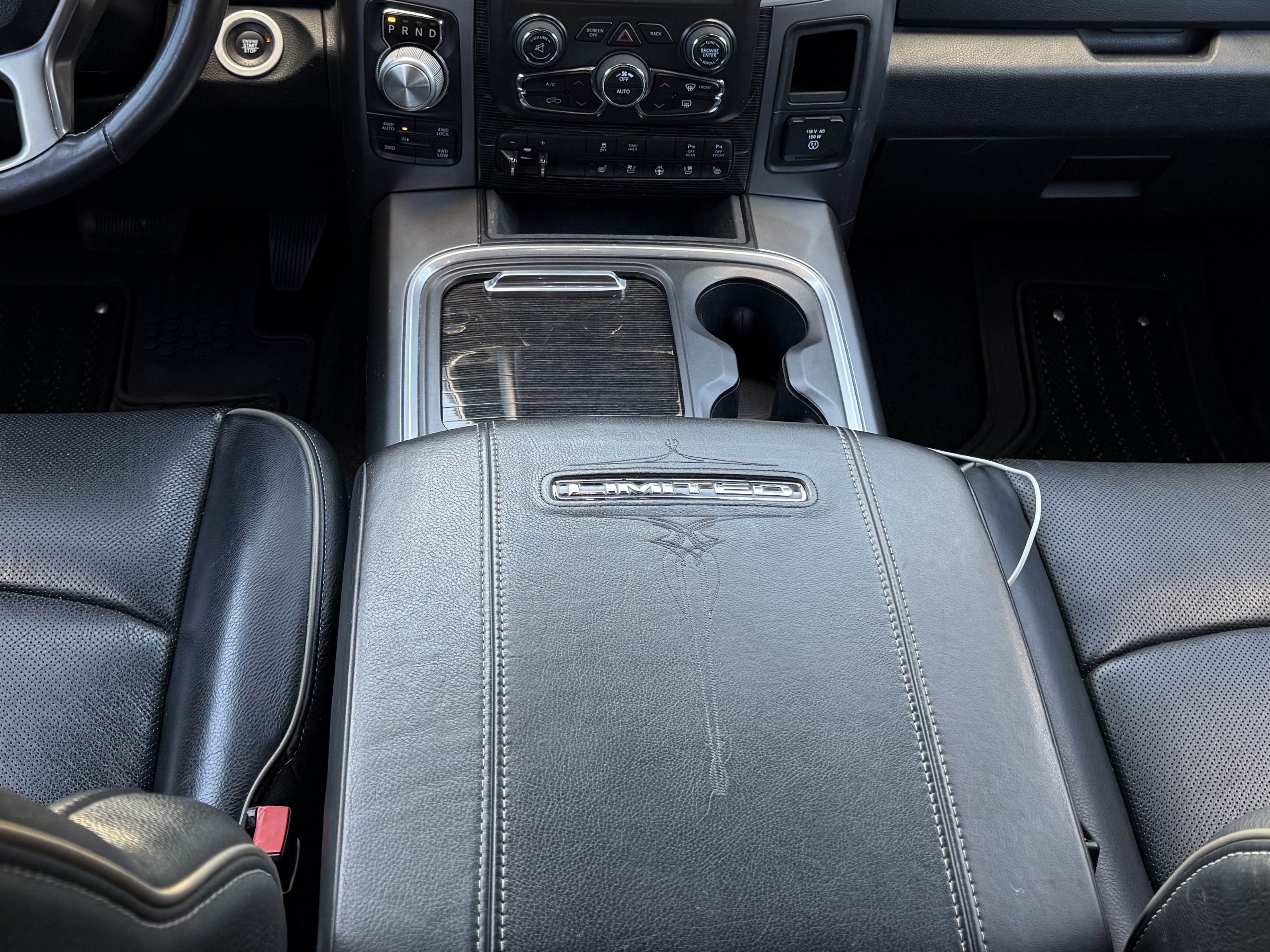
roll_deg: +0.1
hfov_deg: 43.8
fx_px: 1578
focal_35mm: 43
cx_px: 649
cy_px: 227
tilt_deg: -33.0
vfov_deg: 32.9
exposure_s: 1/83
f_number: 1.78
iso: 160
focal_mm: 6.76
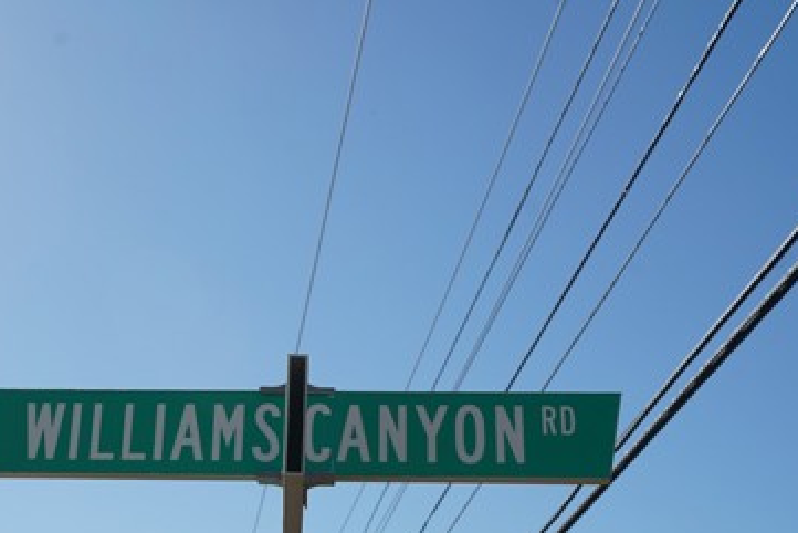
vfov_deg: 21.7
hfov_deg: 32.2
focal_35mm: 62
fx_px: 1375
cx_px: 296
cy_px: 399
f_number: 8
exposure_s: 1/80
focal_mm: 35
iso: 100
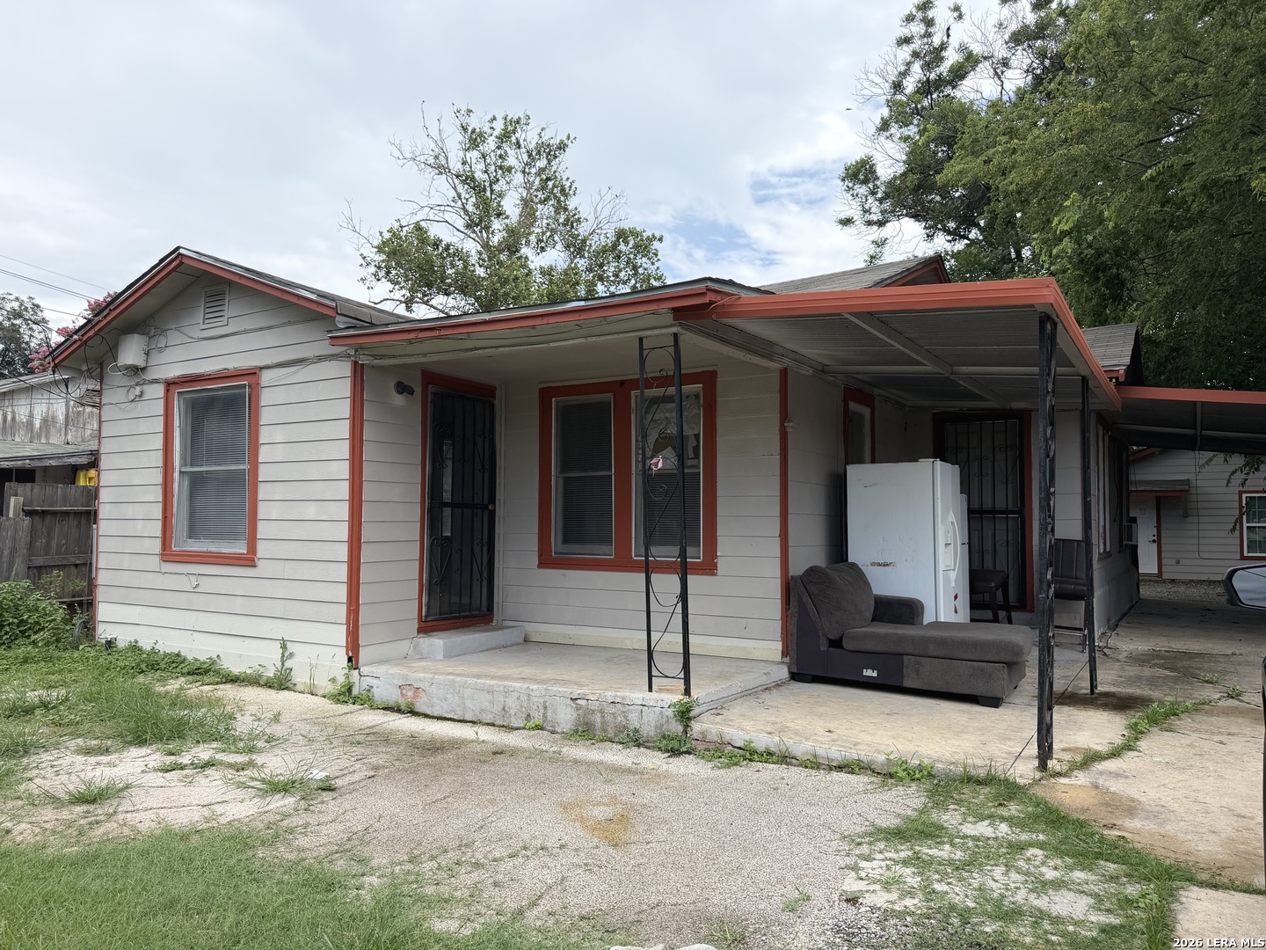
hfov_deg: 71.6
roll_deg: -0.7
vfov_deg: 56.8
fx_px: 878
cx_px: 633
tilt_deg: +2.6
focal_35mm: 24
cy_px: 475
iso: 80
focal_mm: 6.76
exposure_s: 1/3279
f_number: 1.78
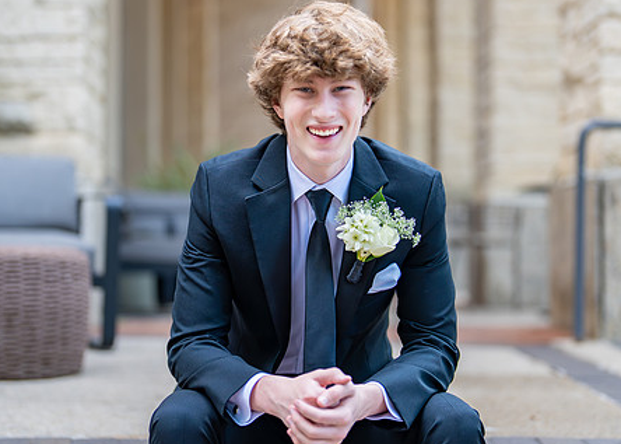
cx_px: 319
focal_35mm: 80
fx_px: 1411
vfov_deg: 17.9
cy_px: 198
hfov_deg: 24.8
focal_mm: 50
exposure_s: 1/500
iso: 250
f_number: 1.2
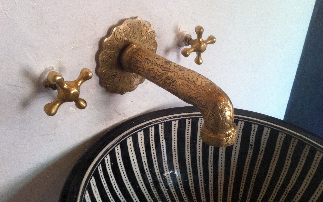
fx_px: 334
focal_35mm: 38
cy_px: 100
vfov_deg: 33.6
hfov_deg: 51.5
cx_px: 162
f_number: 2.8
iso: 160
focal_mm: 3.85
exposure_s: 1/17
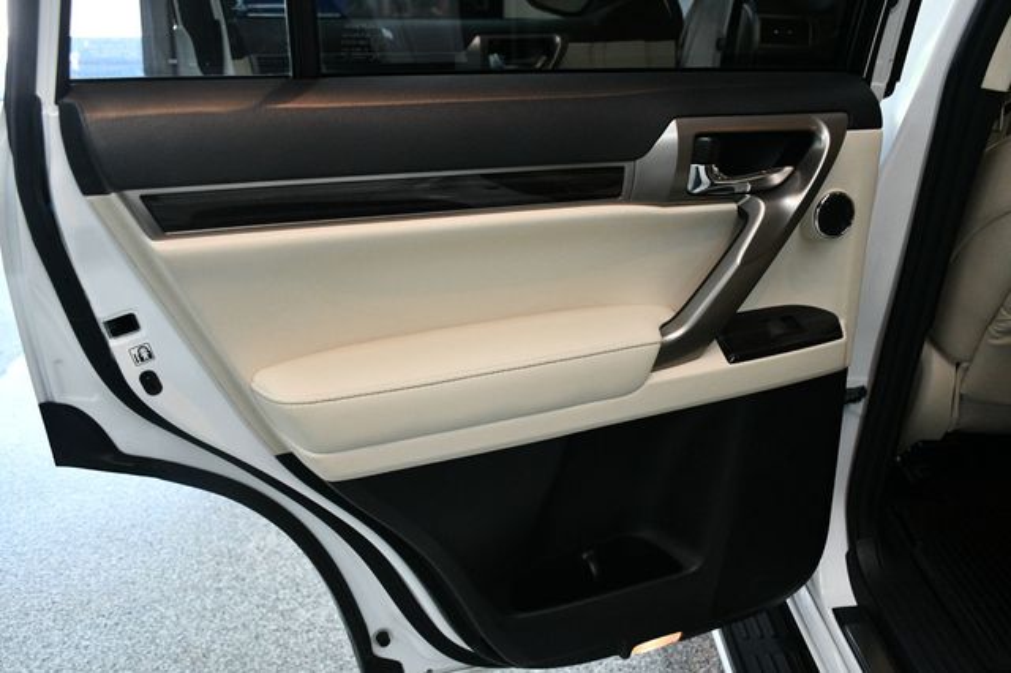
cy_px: 336
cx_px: 506
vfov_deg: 38.8
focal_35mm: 34
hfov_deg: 55.8
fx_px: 954
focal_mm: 23
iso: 1600
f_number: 3.8
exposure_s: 1/125
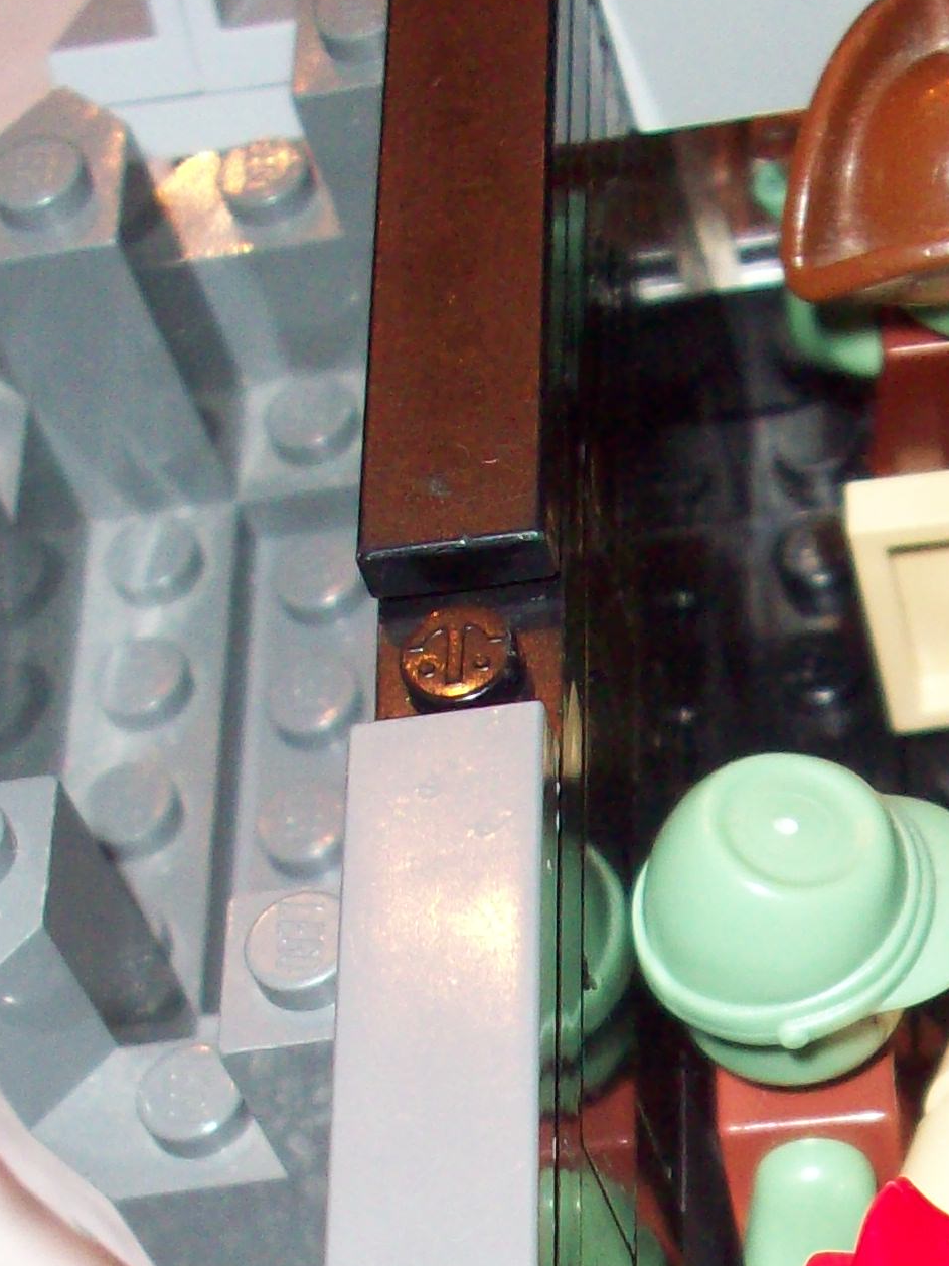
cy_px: 1290
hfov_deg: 15.0
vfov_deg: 19.6
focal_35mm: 97
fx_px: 3545
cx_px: 934
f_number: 2.8
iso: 160
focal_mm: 6.2
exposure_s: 1/64
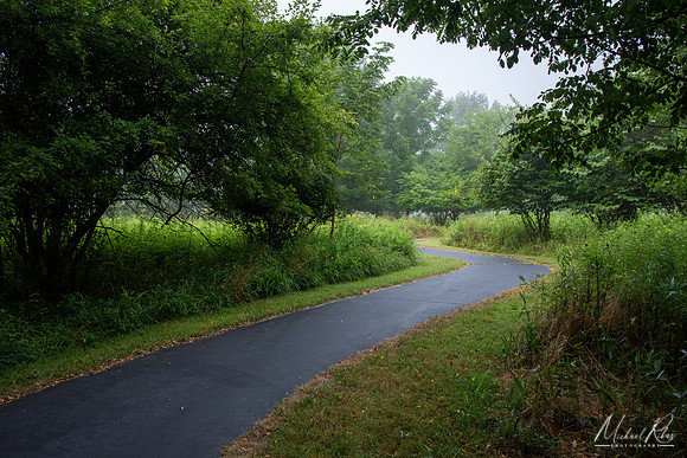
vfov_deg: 42.3
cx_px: 344
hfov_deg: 60.3
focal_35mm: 31
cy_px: 229
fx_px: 592
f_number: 13
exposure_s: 1/5
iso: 100
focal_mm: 31
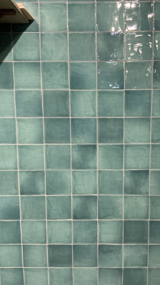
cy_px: 144
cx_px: 98
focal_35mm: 33
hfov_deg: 35.5
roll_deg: -1.3
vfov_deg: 59.5
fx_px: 249
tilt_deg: -6.2
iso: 125
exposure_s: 1/50
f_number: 1.8
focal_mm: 3
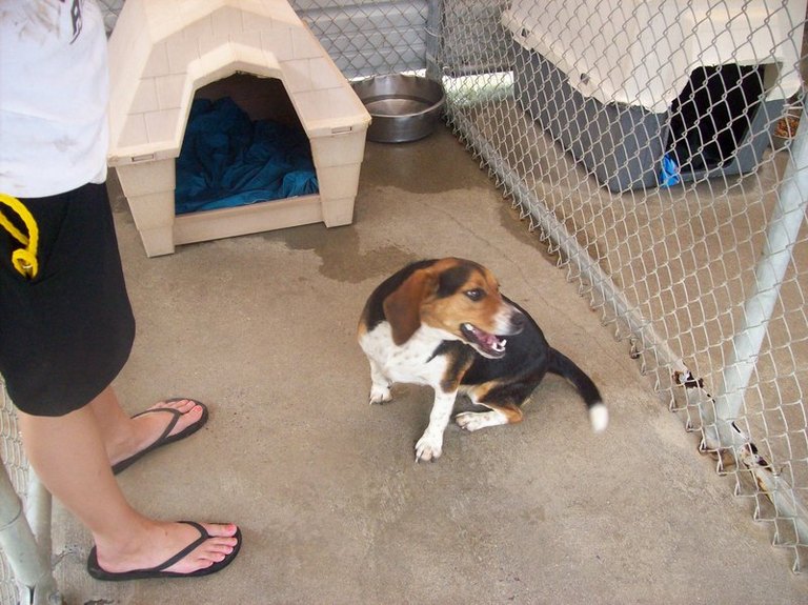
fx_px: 840
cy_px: 302
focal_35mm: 36
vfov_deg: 39.6
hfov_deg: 51.4
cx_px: 404
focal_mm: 6
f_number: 2.7
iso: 200
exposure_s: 1/107
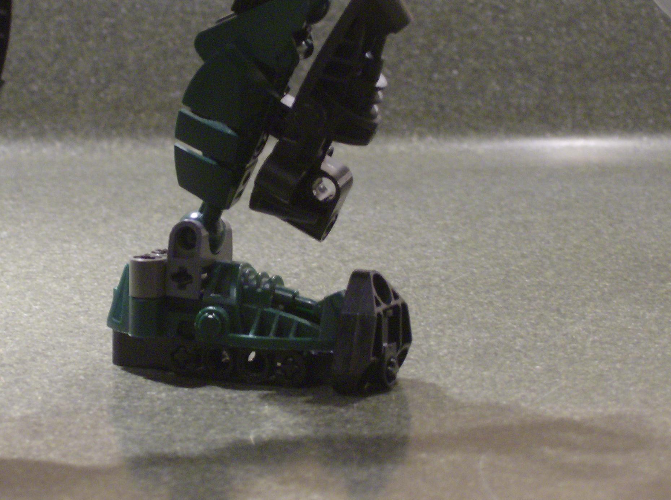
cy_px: 249
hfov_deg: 13.1
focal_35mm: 151
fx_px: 2921
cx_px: 228
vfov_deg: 9.8
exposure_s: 1/4.33
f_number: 4.8
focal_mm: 18
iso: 200
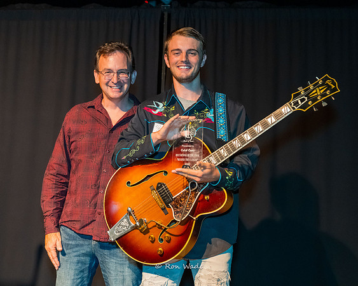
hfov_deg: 31.0
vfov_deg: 25.0
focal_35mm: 61
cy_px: 143
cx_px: 163
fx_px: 644
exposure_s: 1/100
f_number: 2.8
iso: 6400
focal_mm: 54
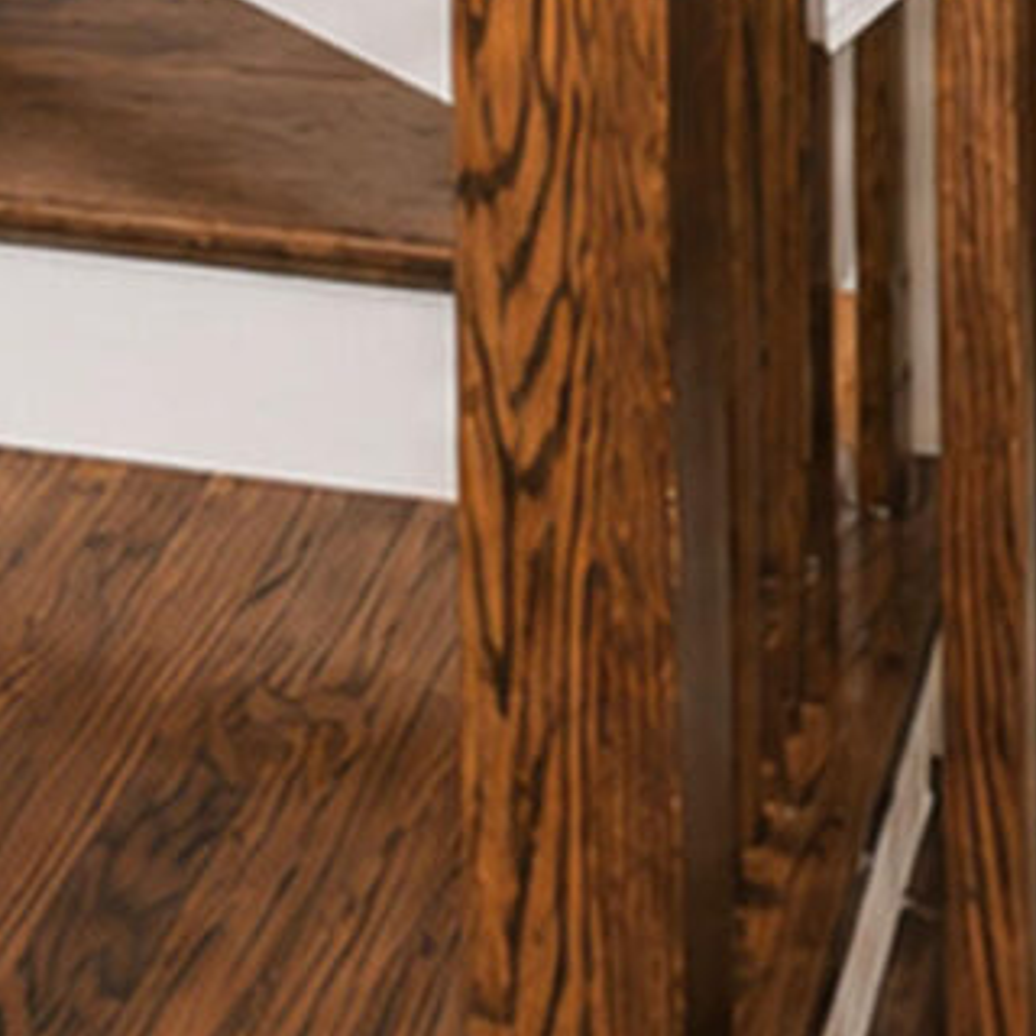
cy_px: -1326
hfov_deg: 17.1
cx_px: 592
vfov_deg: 13.4
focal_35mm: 102
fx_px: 3454
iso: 1250
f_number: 7.1
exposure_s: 1/250
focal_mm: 10
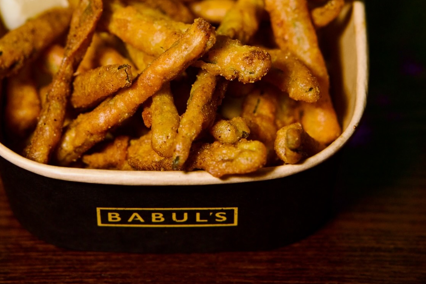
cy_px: 63
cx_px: 170
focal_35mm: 134
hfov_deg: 15.3
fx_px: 1586
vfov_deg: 10.2
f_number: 4.5
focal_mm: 82
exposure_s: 1/250
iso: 2000
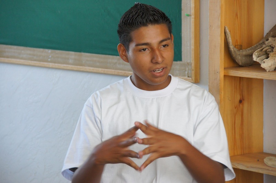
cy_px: 92
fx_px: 1551
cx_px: 138
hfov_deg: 10.2
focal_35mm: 202
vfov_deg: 6.8
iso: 1600
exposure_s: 1/80
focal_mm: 135
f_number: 5.6
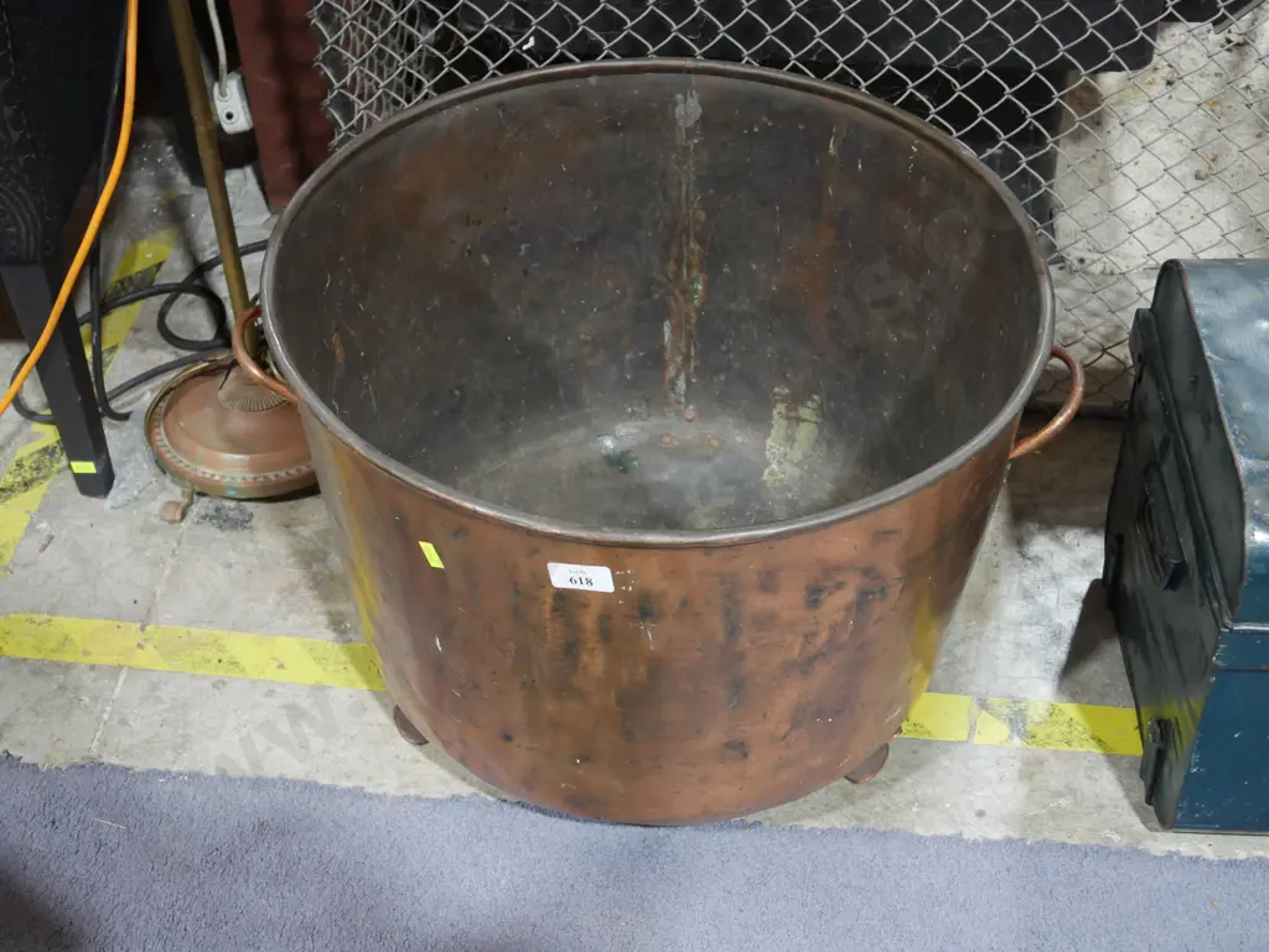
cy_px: 476
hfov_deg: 38.2
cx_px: 634
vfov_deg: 29.1
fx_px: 1834
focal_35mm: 50
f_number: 5.3
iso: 2000
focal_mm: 25
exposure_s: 1/60
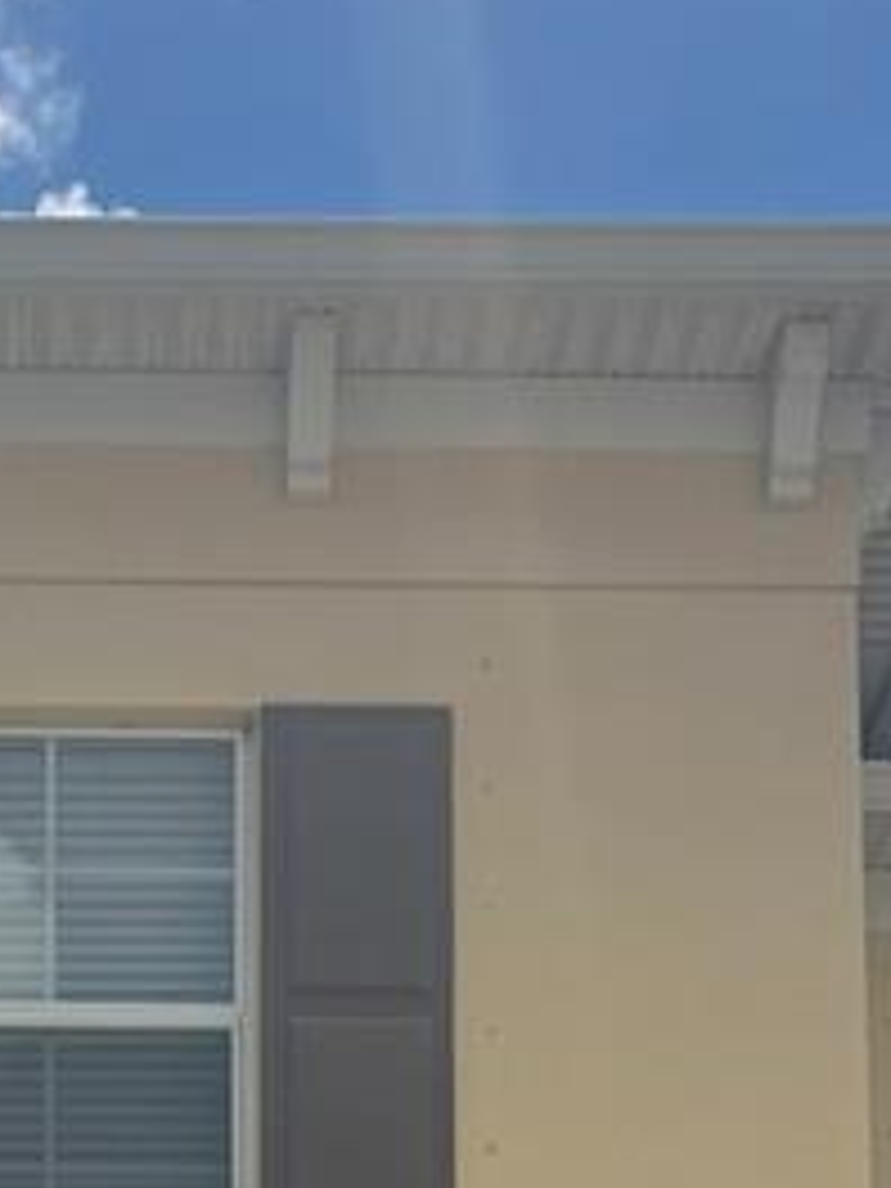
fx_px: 4050
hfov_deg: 12.5
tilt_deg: +10.6
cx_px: 189
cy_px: 1953
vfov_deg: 15.0
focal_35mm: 118
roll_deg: +1.4
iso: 50
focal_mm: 5.1
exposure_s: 1/5556
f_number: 1.6
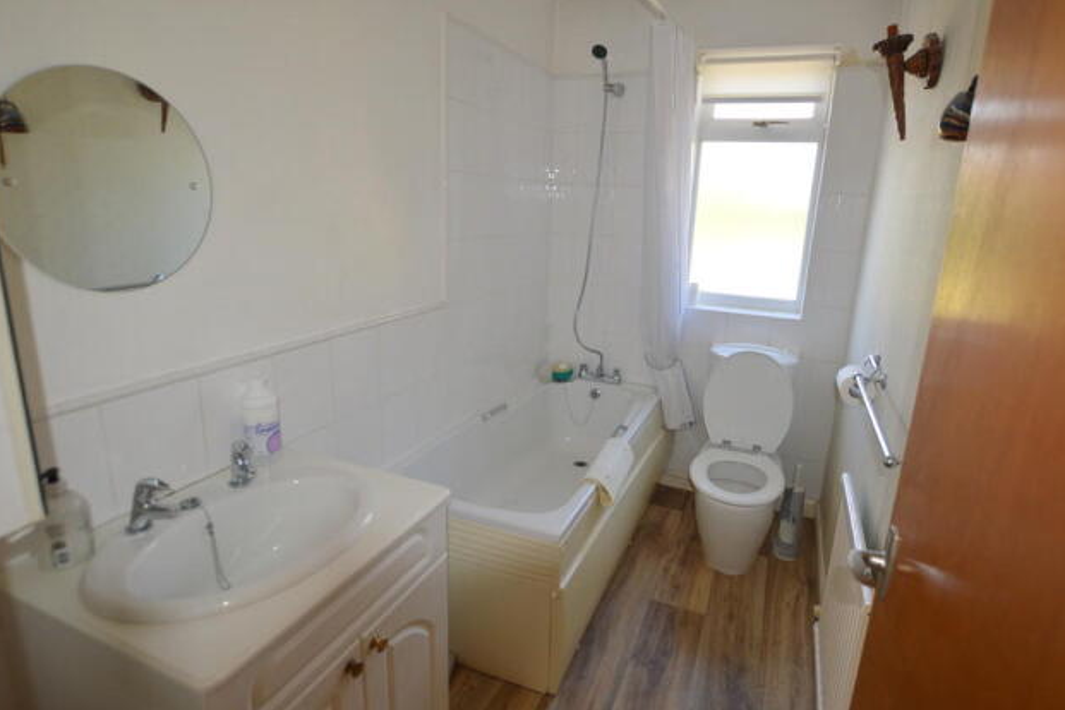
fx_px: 562
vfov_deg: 64.5
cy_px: 345
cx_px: 545
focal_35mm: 19
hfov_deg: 86.9
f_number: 4
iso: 320
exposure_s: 1/125
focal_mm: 12
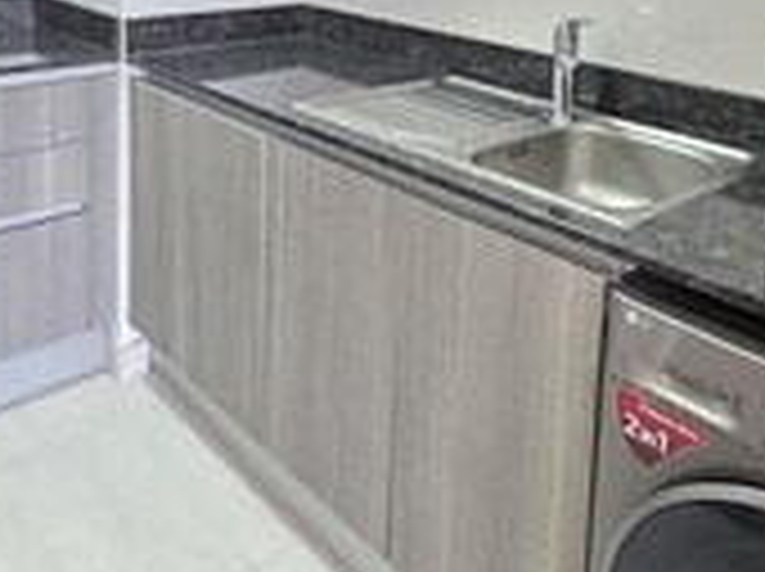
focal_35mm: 35
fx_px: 772
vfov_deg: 36.3
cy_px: -7
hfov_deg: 52.7
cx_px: 389
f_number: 1.9
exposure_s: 1/50
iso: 500
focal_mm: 2.2
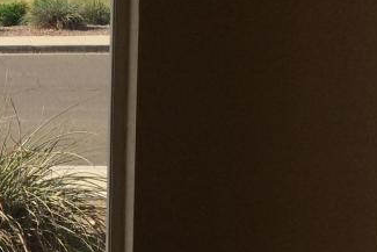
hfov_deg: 18.3
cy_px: 143
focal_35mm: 105
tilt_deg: -12.4
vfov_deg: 13.1
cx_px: -96
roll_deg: +1.6
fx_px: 1100
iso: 32
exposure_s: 1/953
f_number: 2.4
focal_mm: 3.3
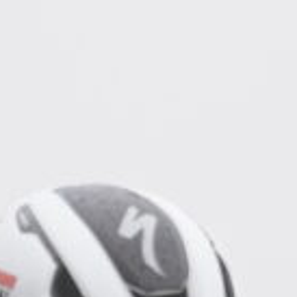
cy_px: 591
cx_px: 20
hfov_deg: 1.4
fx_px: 11930
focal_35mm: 1229
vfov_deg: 1.4
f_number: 2.8
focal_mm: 200
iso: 800
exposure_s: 1/2000
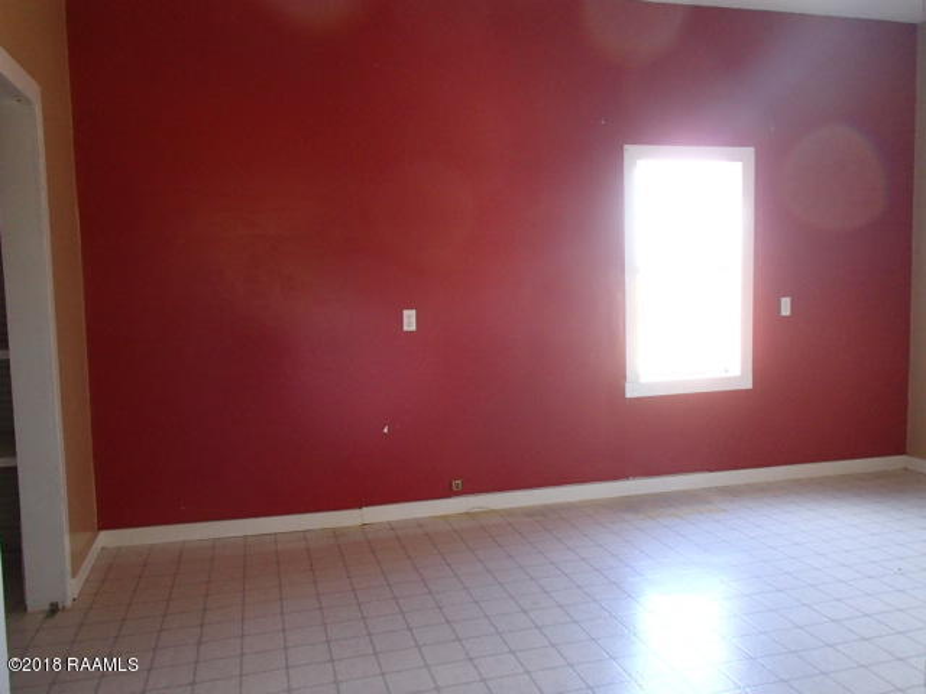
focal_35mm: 28
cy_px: 347
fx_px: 749
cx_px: 463
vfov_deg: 49.7
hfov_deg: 63.4
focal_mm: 5
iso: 400
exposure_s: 1/30
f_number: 3.9
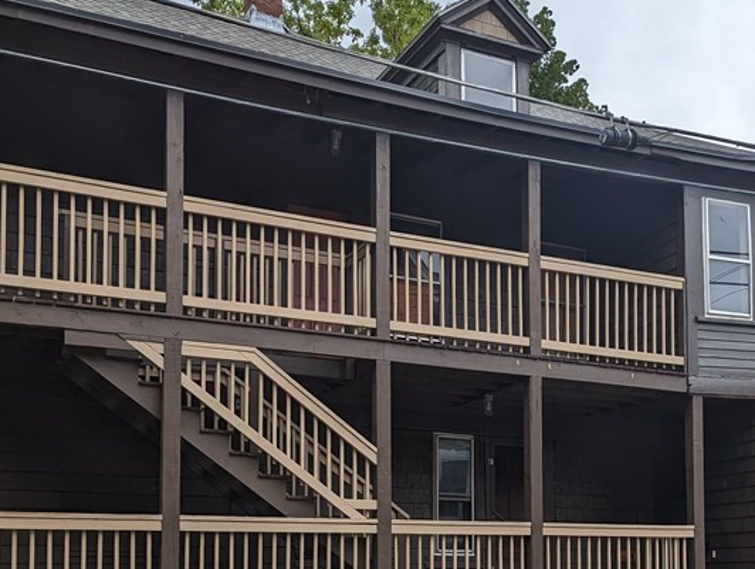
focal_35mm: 46
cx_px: 490
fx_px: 1005
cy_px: 512
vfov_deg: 30.2
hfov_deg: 40.8
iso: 47
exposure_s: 1/1364
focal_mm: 6.81
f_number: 1.85
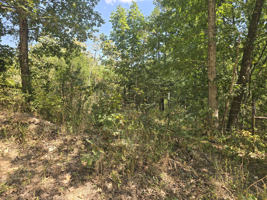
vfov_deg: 58.9
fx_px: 177
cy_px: 100
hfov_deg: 73.9
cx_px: 134
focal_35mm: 23
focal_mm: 6.3
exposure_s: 1/185
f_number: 1.7
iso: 12
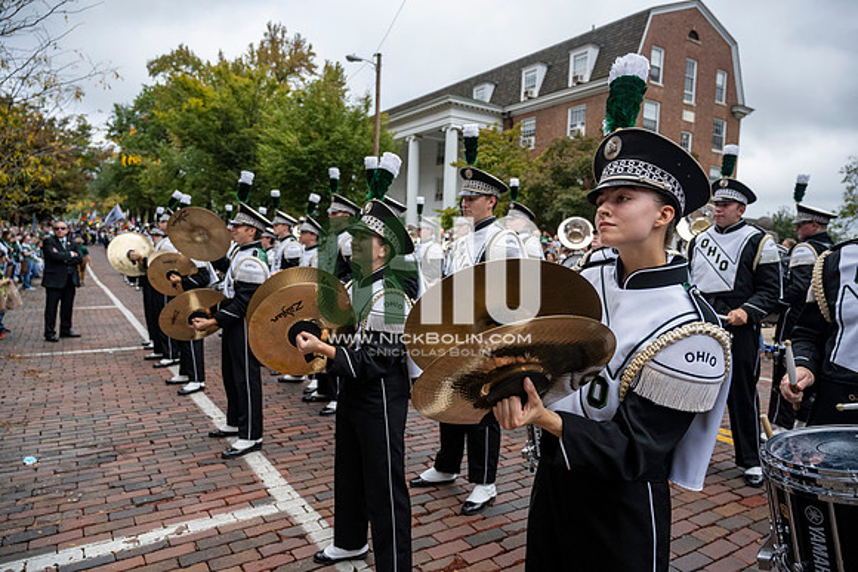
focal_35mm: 24
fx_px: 572
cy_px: 286
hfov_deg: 73.7
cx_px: 429
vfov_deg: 53.2
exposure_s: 1/1600
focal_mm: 24
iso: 640
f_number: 4
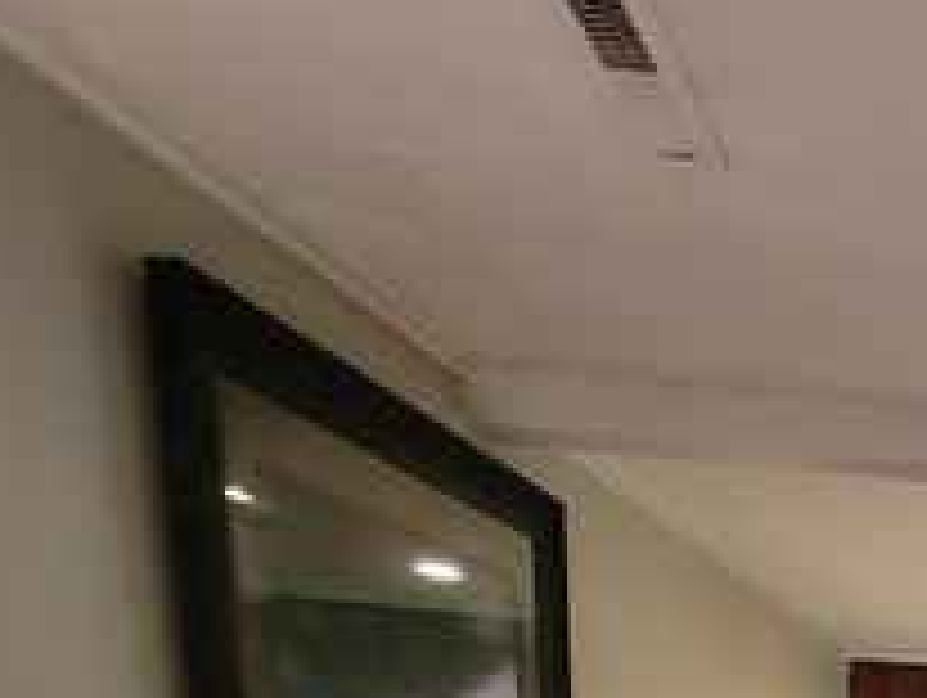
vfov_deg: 25.0
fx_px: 1126
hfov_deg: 33.5
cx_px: 1186
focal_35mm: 42
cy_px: 1081
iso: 800
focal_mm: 2.2
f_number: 2.2
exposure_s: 1/24
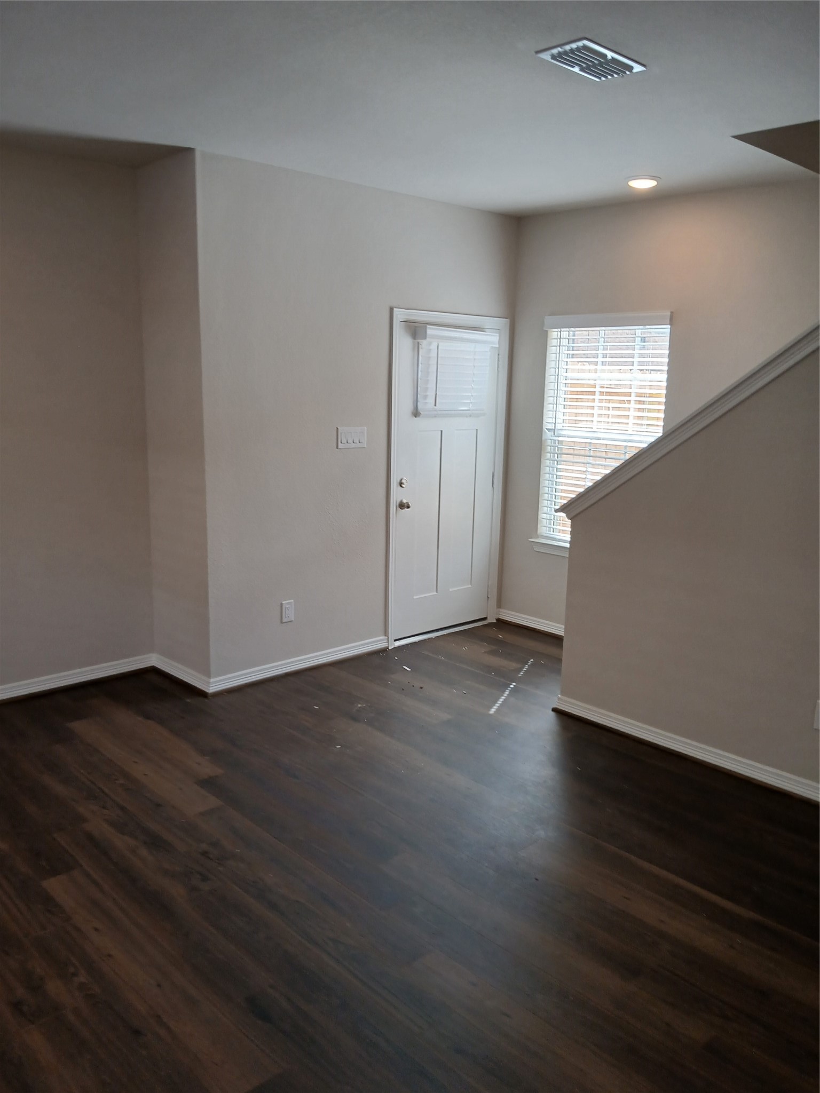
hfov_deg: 53.1
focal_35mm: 26
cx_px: 410
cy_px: 546
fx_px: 821
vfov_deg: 67.3
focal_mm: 3.98
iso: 64
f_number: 1.8
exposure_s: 1/60
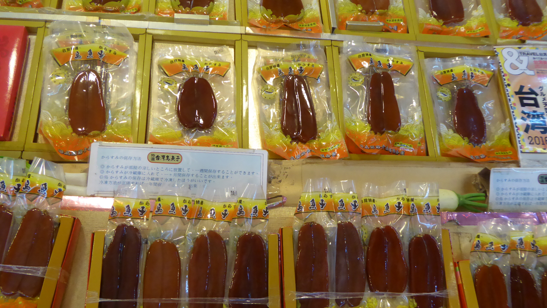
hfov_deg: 56.6
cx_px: 274
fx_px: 508
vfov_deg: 33.6
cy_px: 191
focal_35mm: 35
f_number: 3.5
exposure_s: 1/125
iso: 500
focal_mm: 5.4
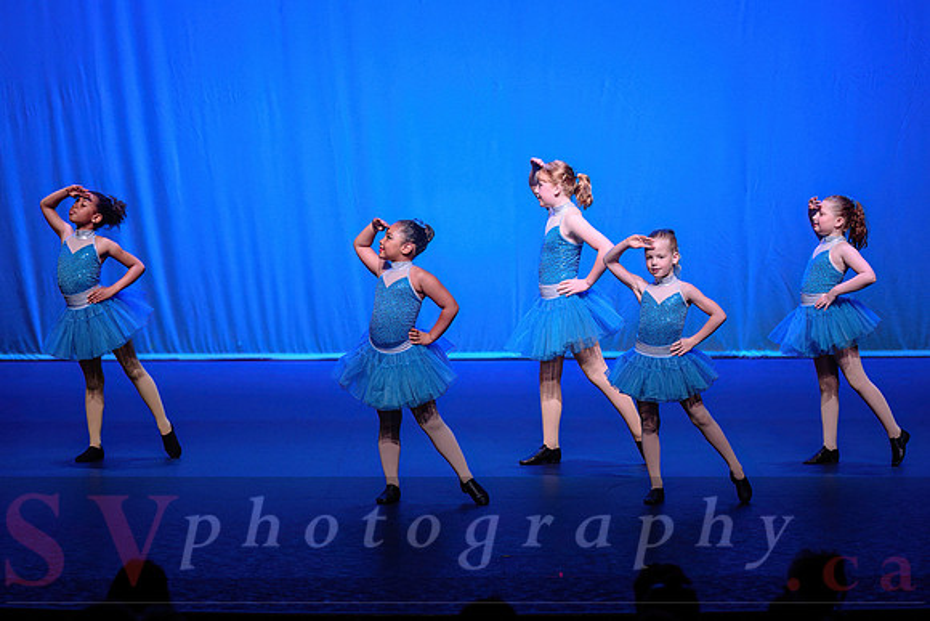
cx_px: 483
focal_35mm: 138
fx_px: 3555
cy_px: 274
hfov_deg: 14.9
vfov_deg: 10.0
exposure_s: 1/400
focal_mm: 120
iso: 1600
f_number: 2.8
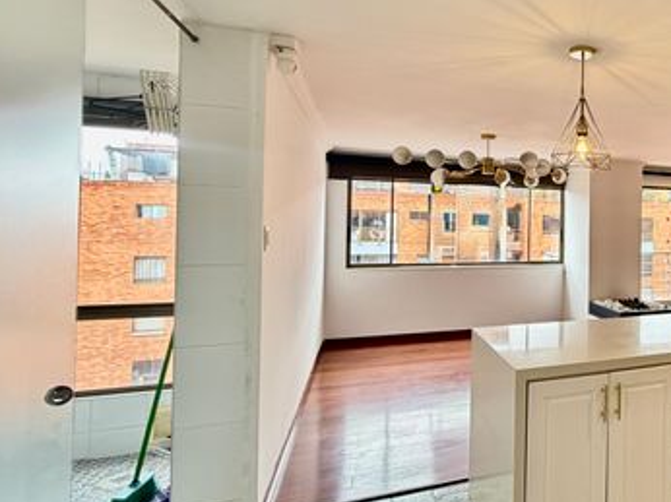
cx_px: 631
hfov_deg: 54.7
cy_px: 221
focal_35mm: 27
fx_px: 523
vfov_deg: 51.2
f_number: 2.2
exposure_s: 1/94
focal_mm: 2.22
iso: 320
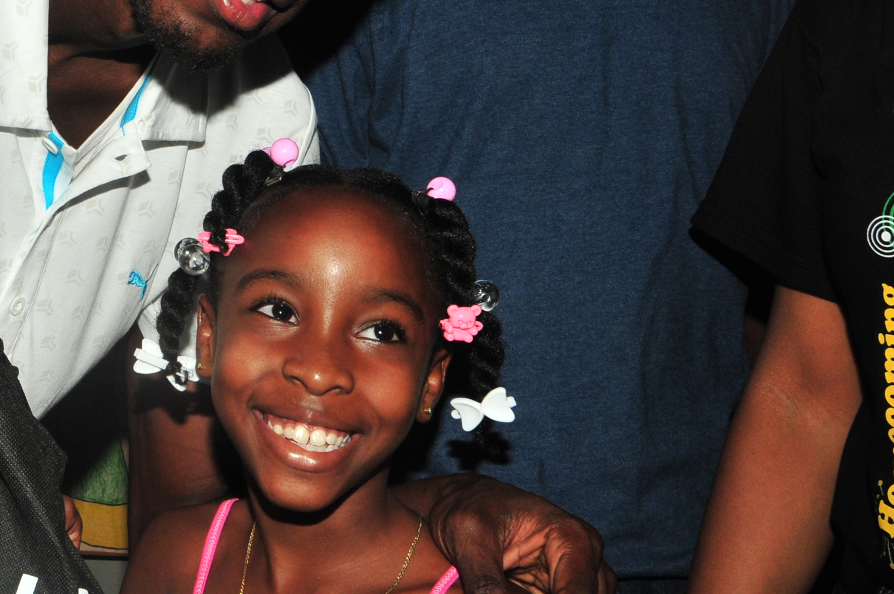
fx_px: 1563
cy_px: 96
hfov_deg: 30.4
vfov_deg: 21.2
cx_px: 68
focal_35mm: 63
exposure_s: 1/640
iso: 400
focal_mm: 21
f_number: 13
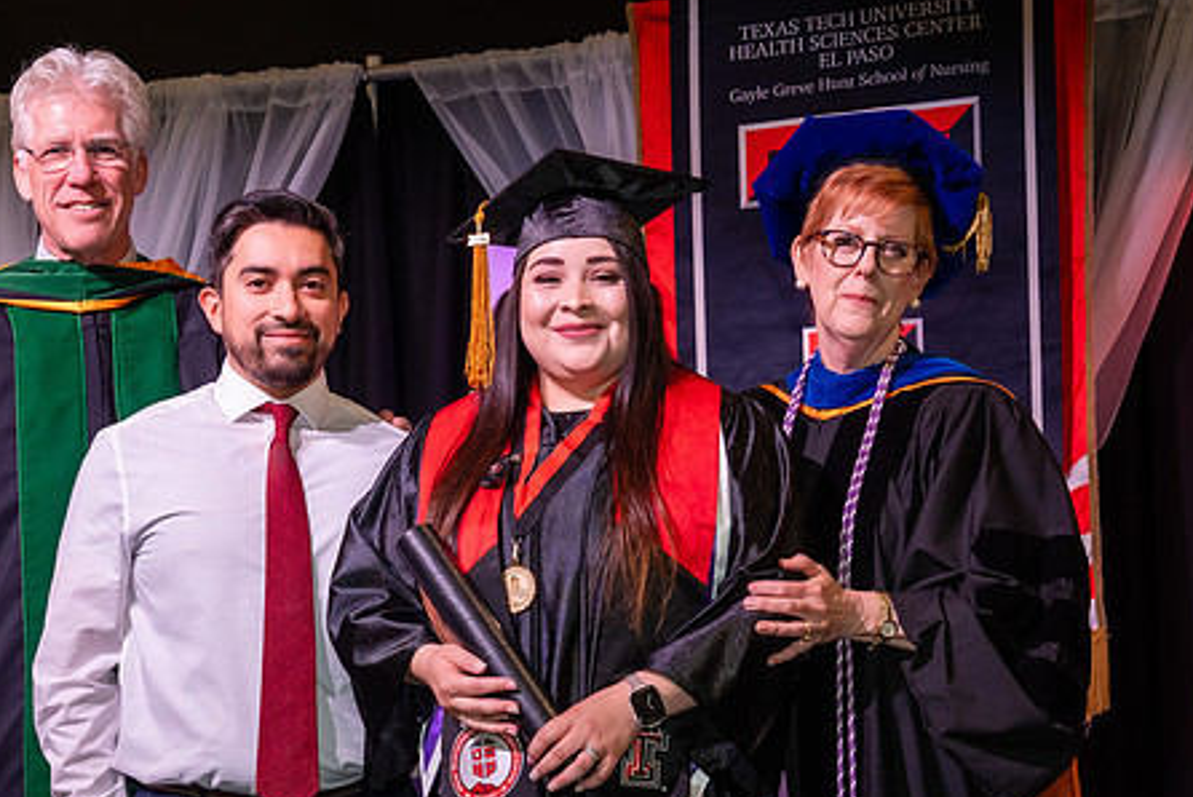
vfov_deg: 15.8
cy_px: 615
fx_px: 2852
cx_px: 462
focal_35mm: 86
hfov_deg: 23.6
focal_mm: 49
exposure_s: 1/160
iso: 1250
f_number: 5.6
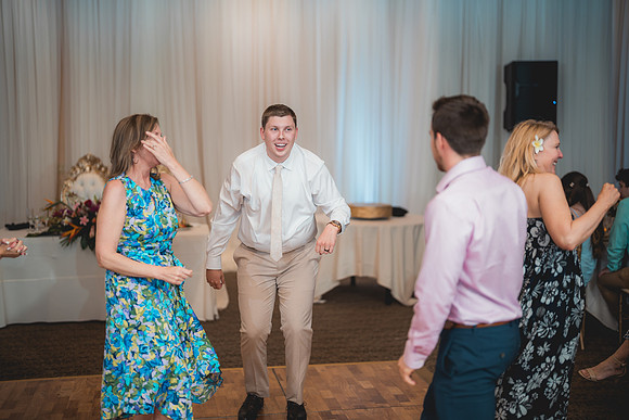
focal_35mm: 50
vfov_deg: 27.0
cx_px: 314
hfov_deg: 39.6
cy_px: 210
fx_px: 874
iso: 80
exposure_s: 1/250
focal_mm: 50
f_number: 1.2
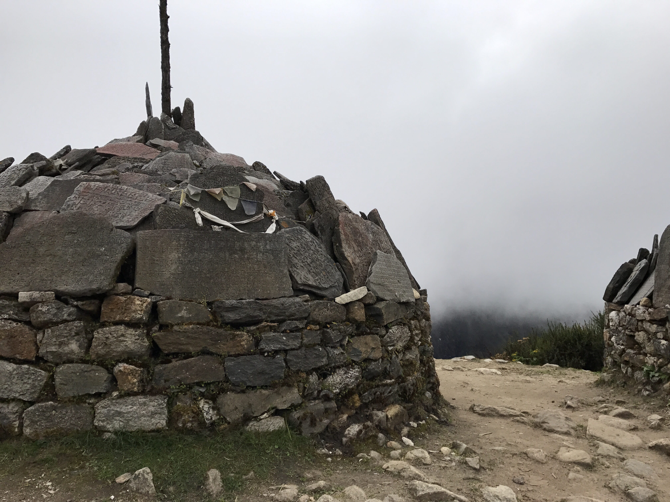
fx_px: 542
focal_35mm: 28
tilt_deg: +3.6
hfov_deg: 63.4
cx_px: 335
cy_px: 251
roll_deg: +0.0
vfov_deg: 49.7
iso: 20
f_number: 1.8
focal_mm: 3.99
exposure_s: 1/2740
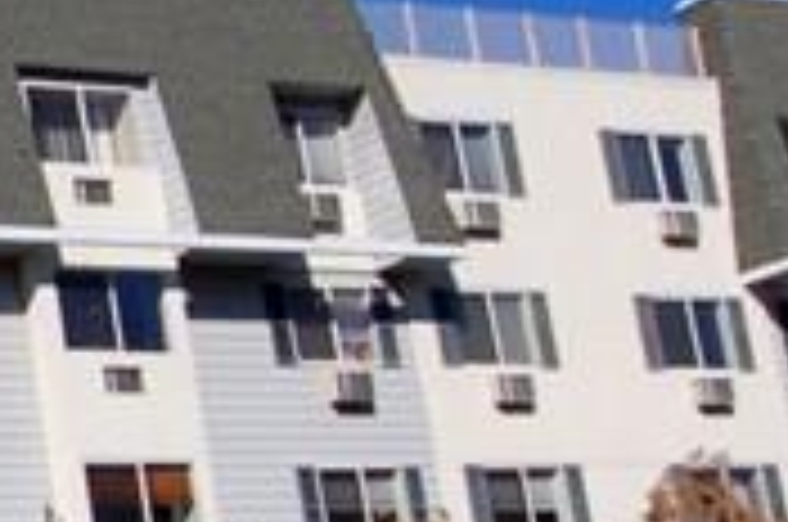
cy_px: 432
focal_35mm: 93
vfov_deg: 14.5
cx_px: -637
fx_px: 2032
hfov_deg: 17.6
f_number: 11
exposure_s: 1/500
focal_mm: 10
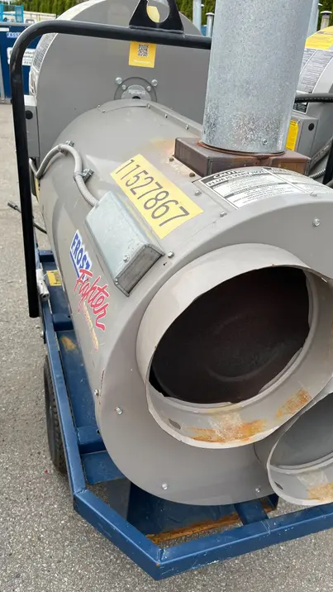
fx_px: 455
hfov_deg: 40.2
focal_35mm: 29
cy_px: 301
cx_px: 181
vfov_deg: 66.1
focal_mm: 5.1
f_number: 1.6
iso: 50
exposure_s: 1/350
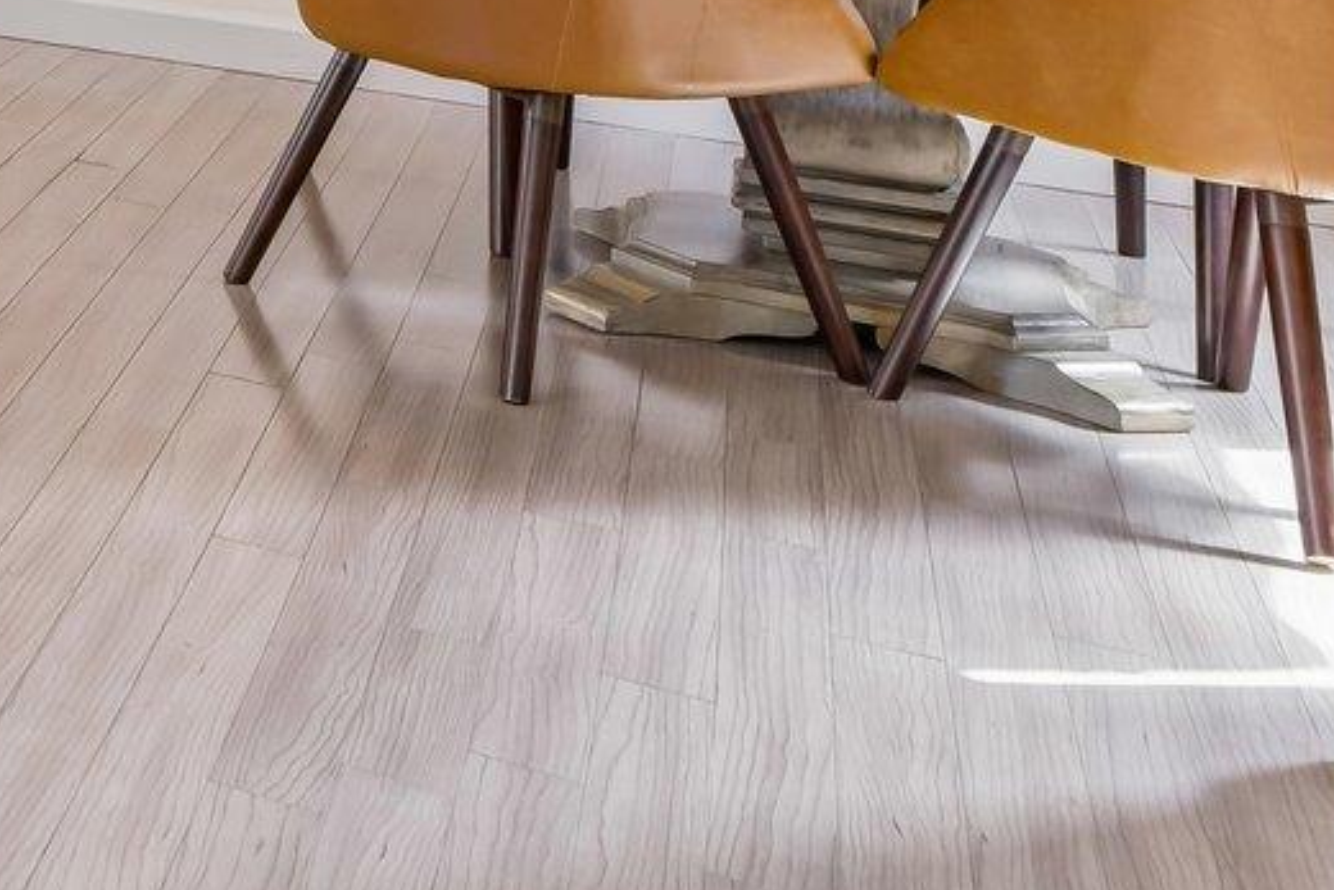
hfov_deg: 19.6
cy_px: -548
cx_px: -1270
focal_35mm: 63
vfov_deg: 18.4
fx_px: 2335
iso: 250
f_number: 9
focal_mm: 16
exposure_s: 1/5
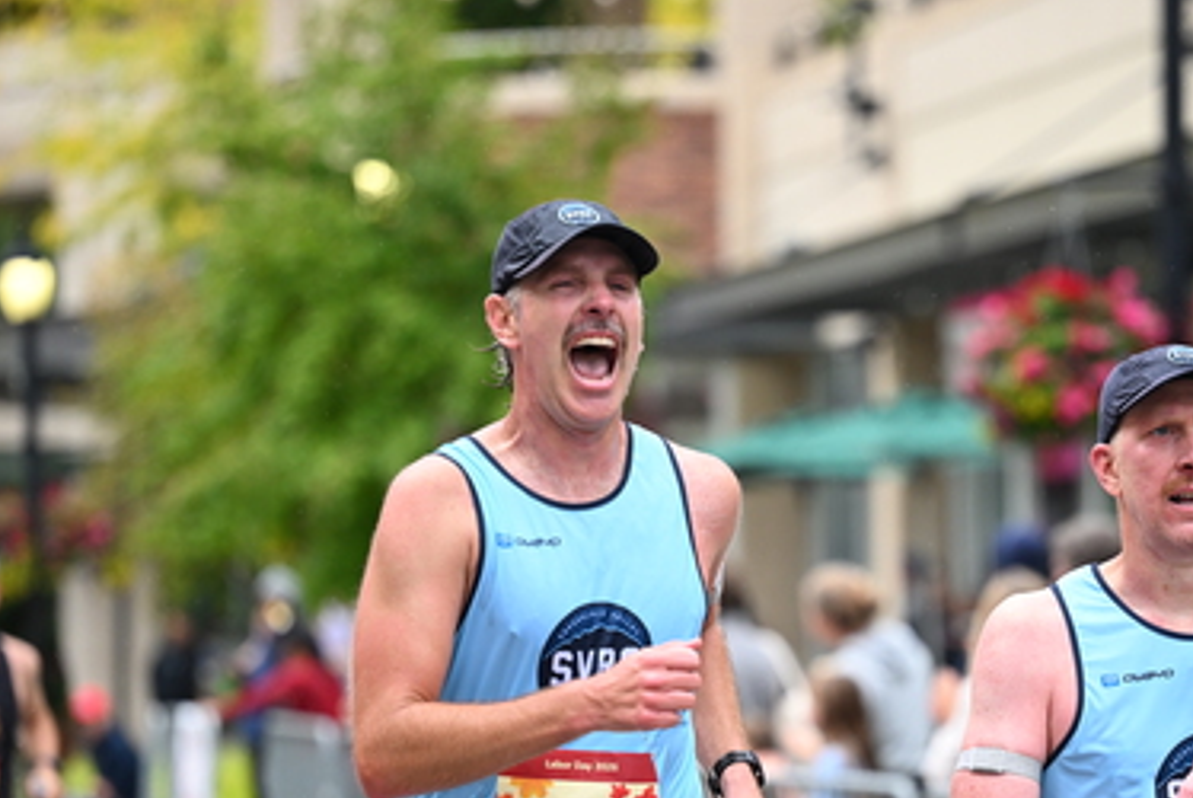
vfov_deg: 7.2
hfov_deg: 10.8
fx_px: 6334
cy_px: 567
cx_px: 762
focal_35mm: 191
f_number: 2.8
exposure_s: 1/2000
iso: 1250
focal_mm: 130
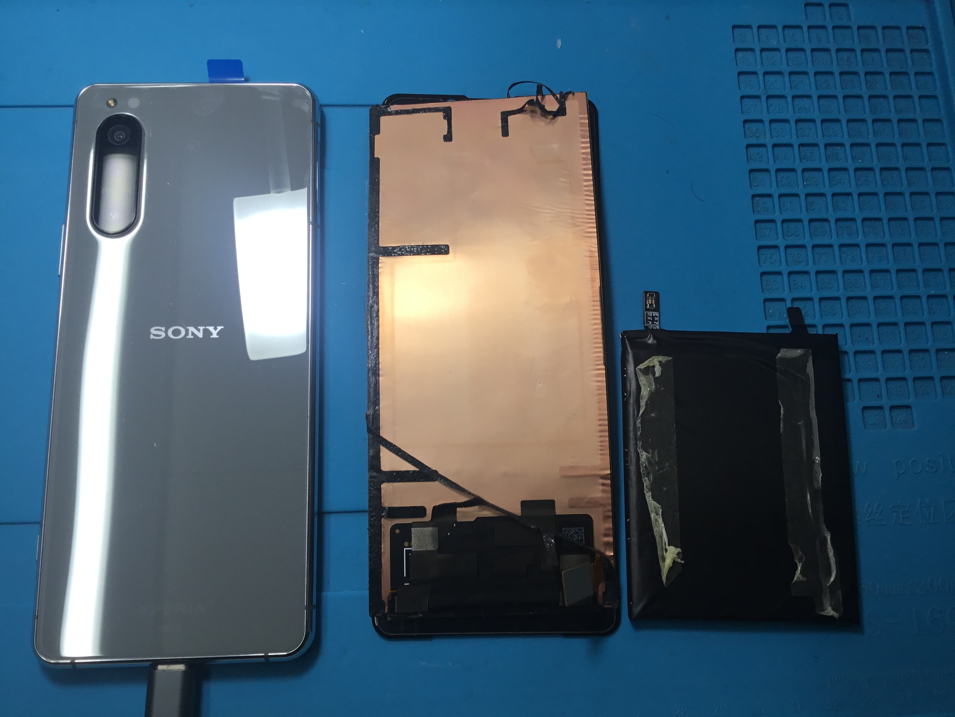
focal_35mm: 31
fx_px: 855
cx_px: 478
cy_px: 358
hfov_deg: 58.4
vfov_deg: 45.4
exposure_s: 1/120
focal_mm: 3.3
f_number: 2.4
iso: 25
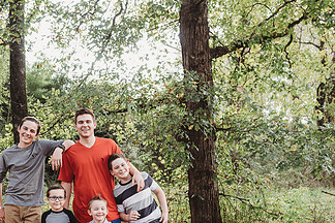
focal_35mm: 43
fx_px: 400
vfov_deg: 30.4
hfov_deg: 44.0
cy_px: 181
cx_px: 86
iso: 500
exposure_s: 1/250
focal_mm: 24
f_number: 3.2
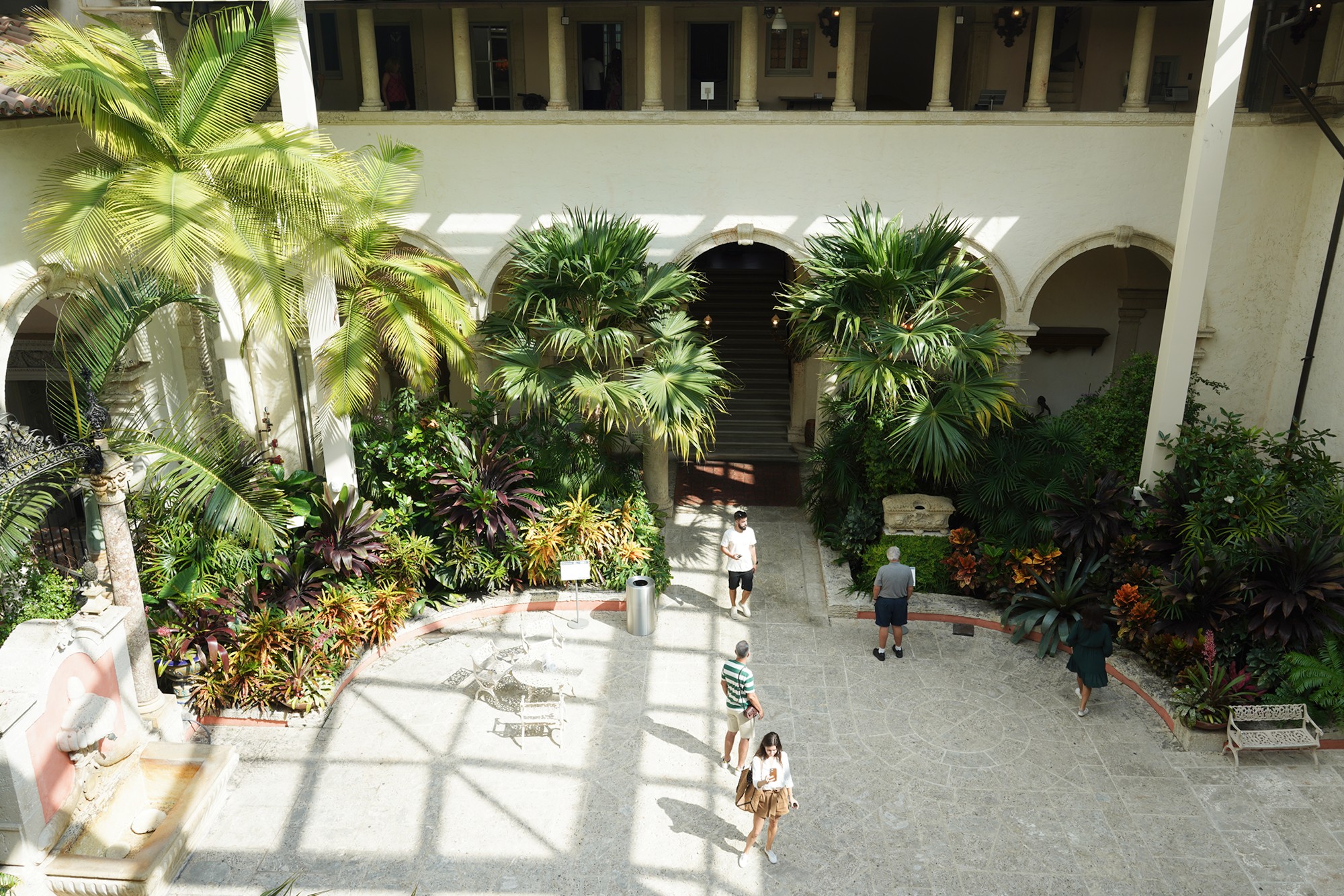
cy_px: 448
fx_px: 1045
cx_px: 672
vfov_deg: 46.4
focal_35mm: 28
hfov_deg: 65.5
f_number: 8
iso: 100
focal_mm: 28
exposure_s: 1/100
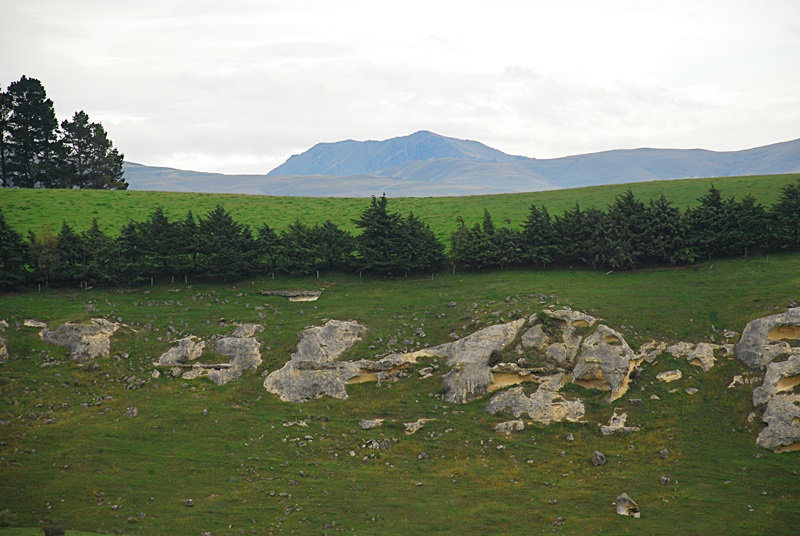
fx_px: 3505
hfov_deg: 13.0
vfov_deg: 8.7
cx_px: 400
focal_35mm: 158
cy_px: 268
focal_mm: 105
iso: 400
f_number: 6.3
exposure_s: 1/640
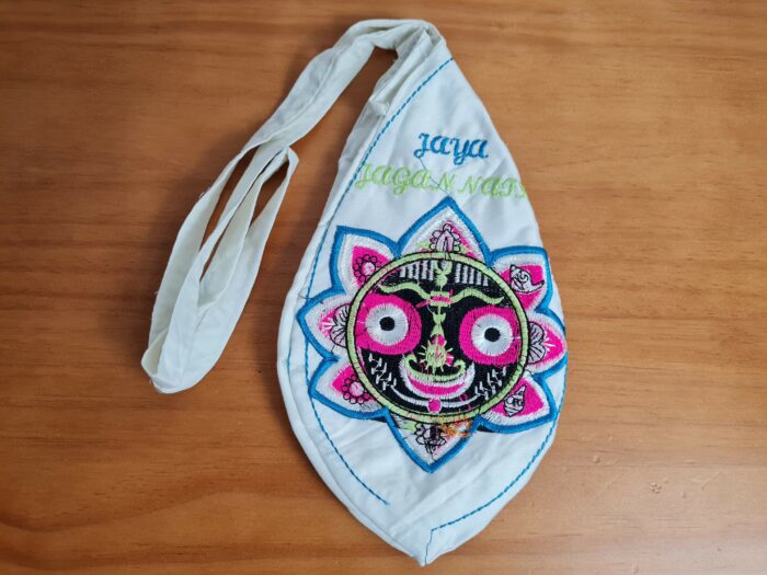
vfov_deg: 53.1
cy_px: 288
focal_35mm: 26
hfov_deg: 67.3
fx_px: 576
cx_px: 384
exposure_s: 1/120
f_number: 1.8
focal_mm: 5.4
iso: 160
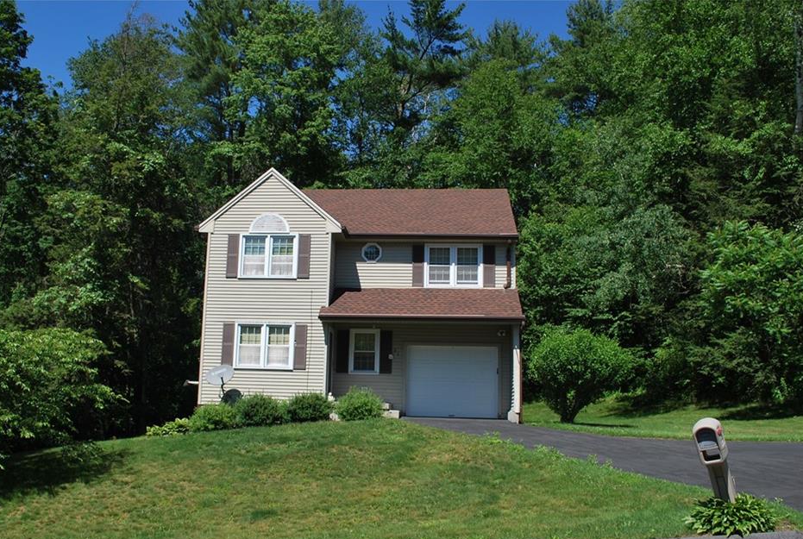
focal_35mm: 33
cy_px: 295
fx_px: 738
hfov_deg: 57.0
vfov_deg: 40.1
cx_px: 366
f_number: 7.1
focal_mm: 20
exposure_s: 1/200
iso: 100
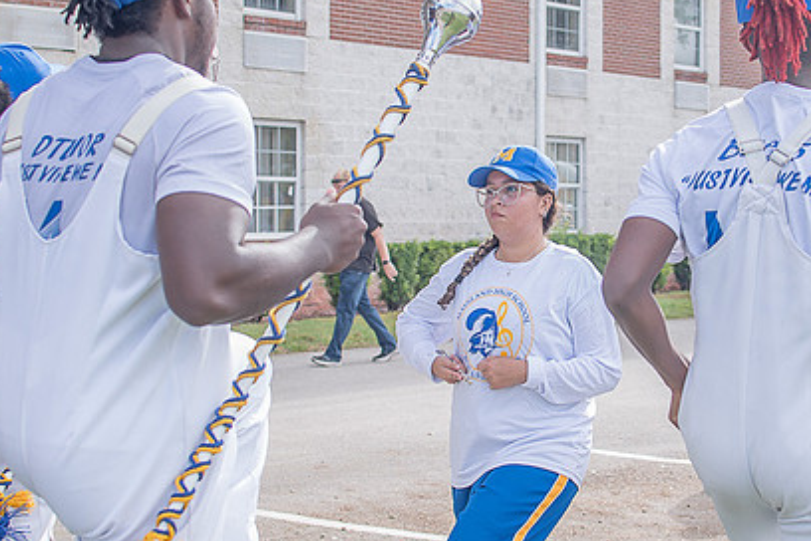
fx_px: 1667
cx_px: 515
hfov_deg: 27.2
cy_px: 228
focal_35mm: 74
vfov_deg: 18.4
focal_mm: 35
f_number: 4
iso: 100
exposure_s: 1/320
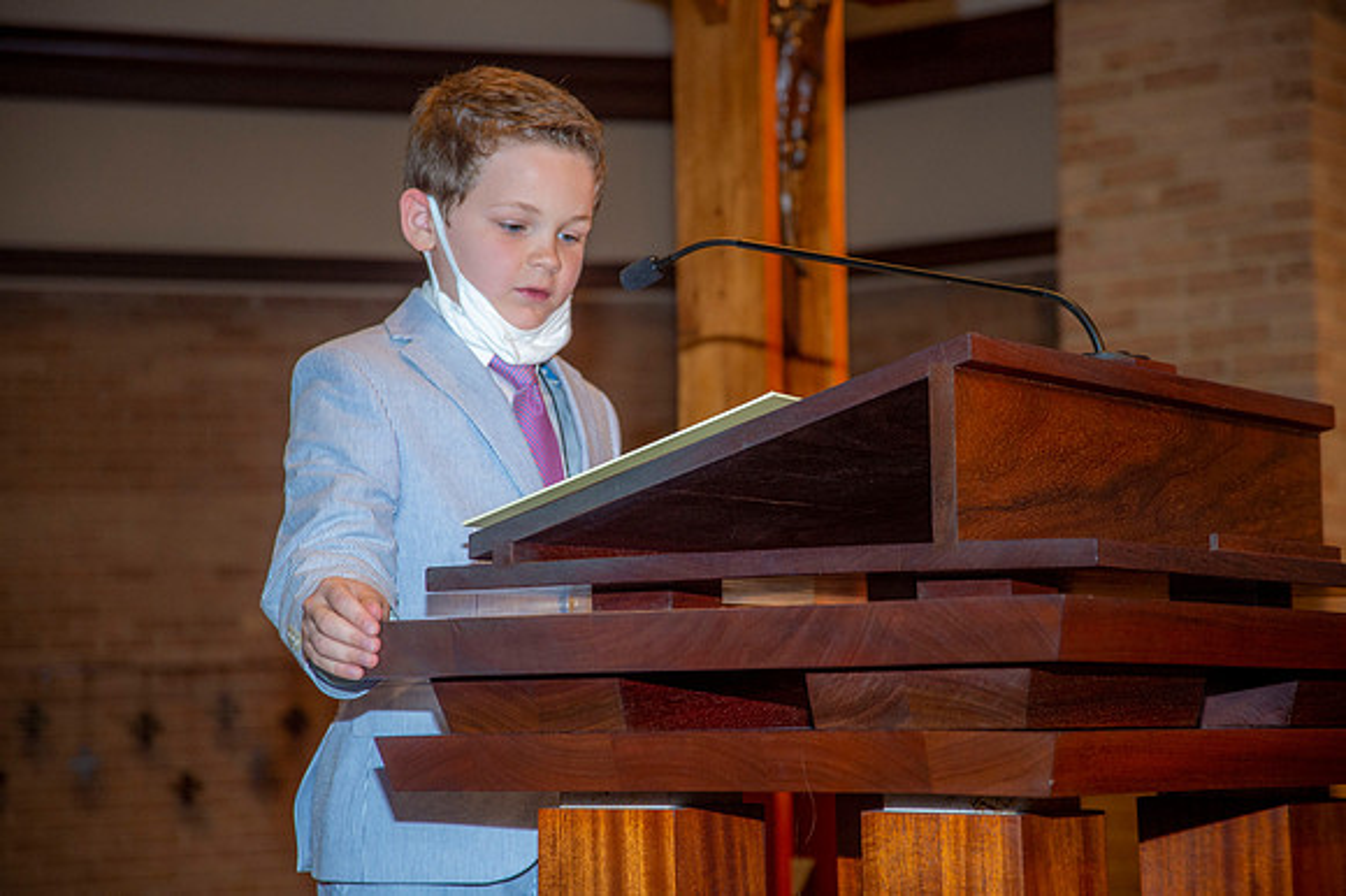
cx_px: 673
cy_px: 448
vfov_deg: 16.1
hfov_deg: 23.9
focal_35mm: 85
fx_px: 3176
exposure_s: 1/200
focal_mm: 85
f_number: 5.6
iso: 1600
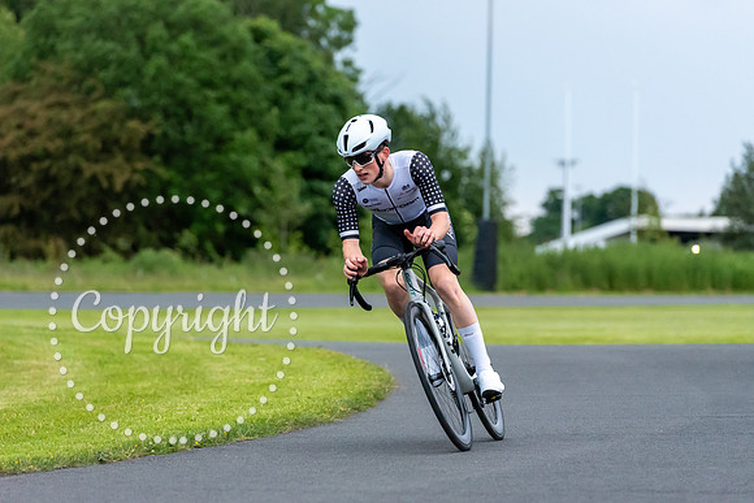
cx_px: 377
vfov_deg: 7.0
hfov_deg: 10.5
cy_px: 252
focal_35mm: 195
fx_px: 4085
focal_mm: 195
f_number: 5
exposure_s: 1/640
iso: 6400
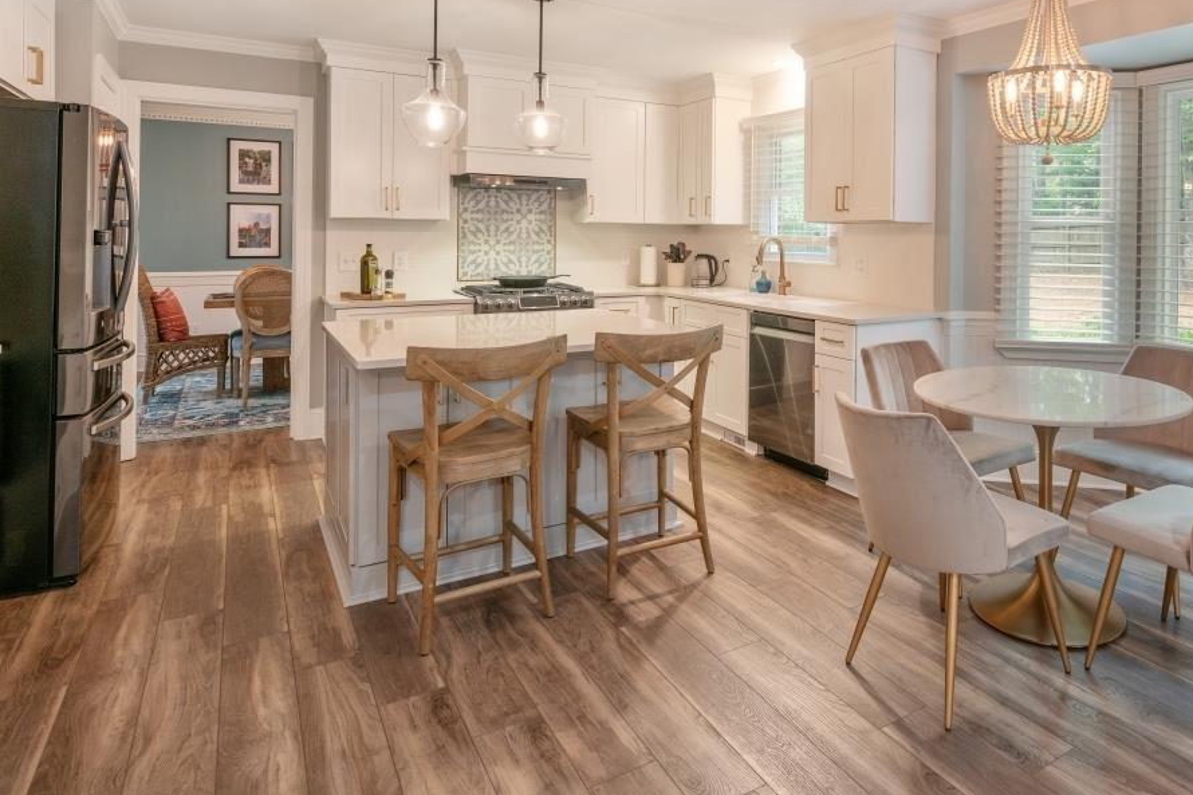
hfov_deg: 74.3
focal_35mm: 23
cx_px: 772
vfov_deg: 53.5
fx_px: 762
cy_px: 235
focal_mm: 16
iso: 400
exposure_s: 1/5
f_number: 7.1
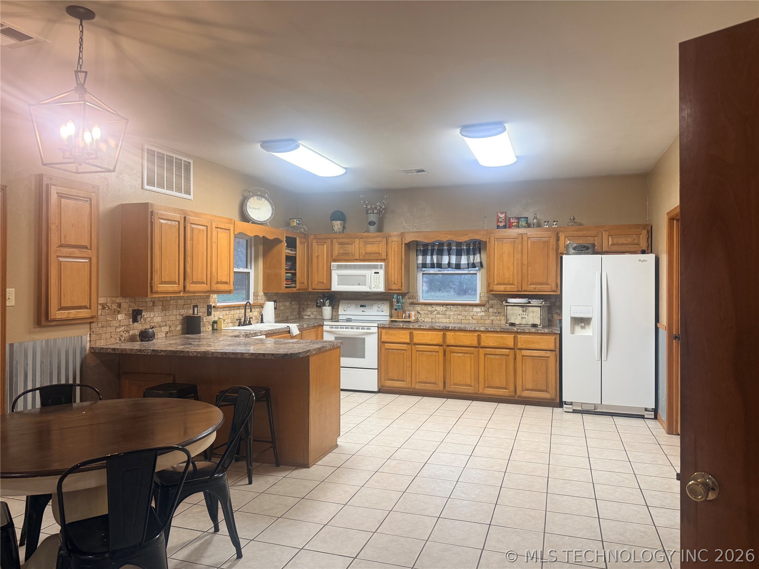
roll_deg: -0.3
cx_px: 380
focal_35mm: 24
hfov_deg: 71.6
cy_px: 284
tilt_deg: +3.2
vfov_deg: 56.8
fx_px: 526
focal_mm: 6.76
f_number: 1.78
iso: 200
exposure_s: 1/120
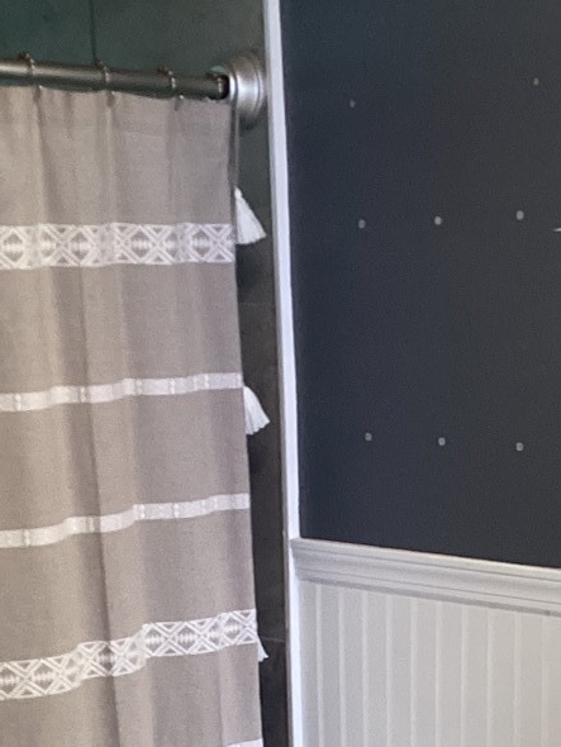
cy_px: 850
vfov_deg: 21.9
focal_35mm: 84
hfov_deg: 17.4
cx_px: 467
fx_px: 1814
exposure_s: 1/60
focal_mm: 3.3
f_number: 2.4
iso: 125
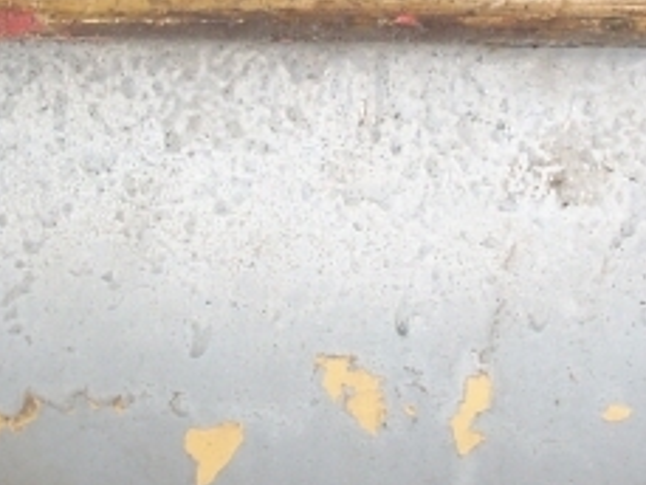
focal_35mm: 121
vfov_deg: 12.2
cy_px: 47
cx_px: 260
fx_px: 2259
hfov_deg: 16.3
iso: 64
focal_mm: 6.2
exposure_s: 1/60
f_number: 2.8
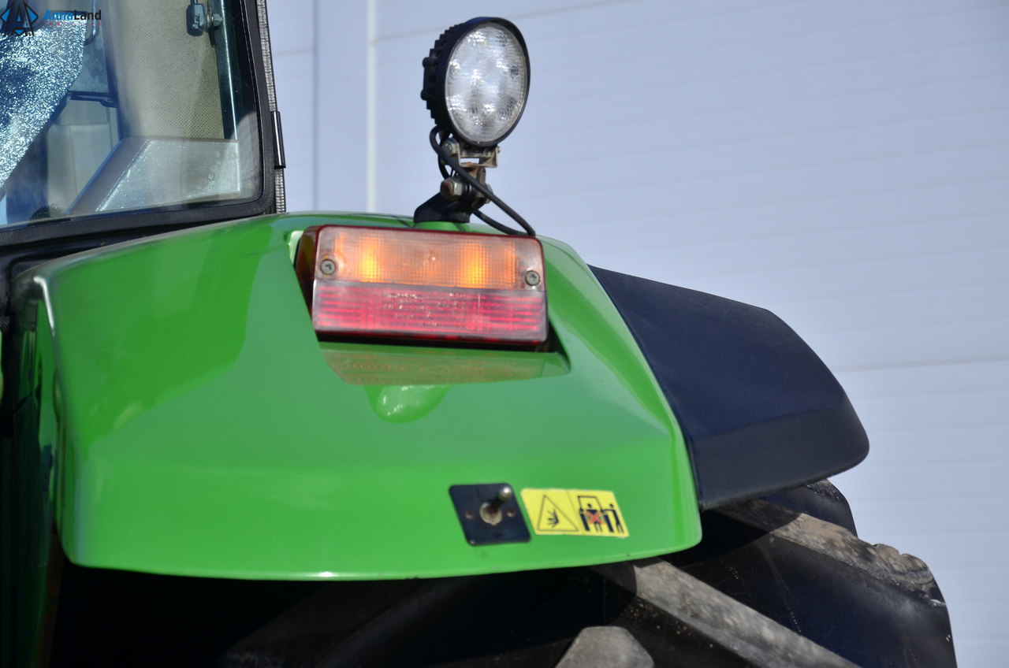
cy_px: 334
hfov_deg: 19.5
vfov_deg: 13.0
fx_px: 2937
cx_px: 504
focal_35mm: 105
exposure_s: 1/500
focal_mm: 70
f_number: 6.3
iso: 125
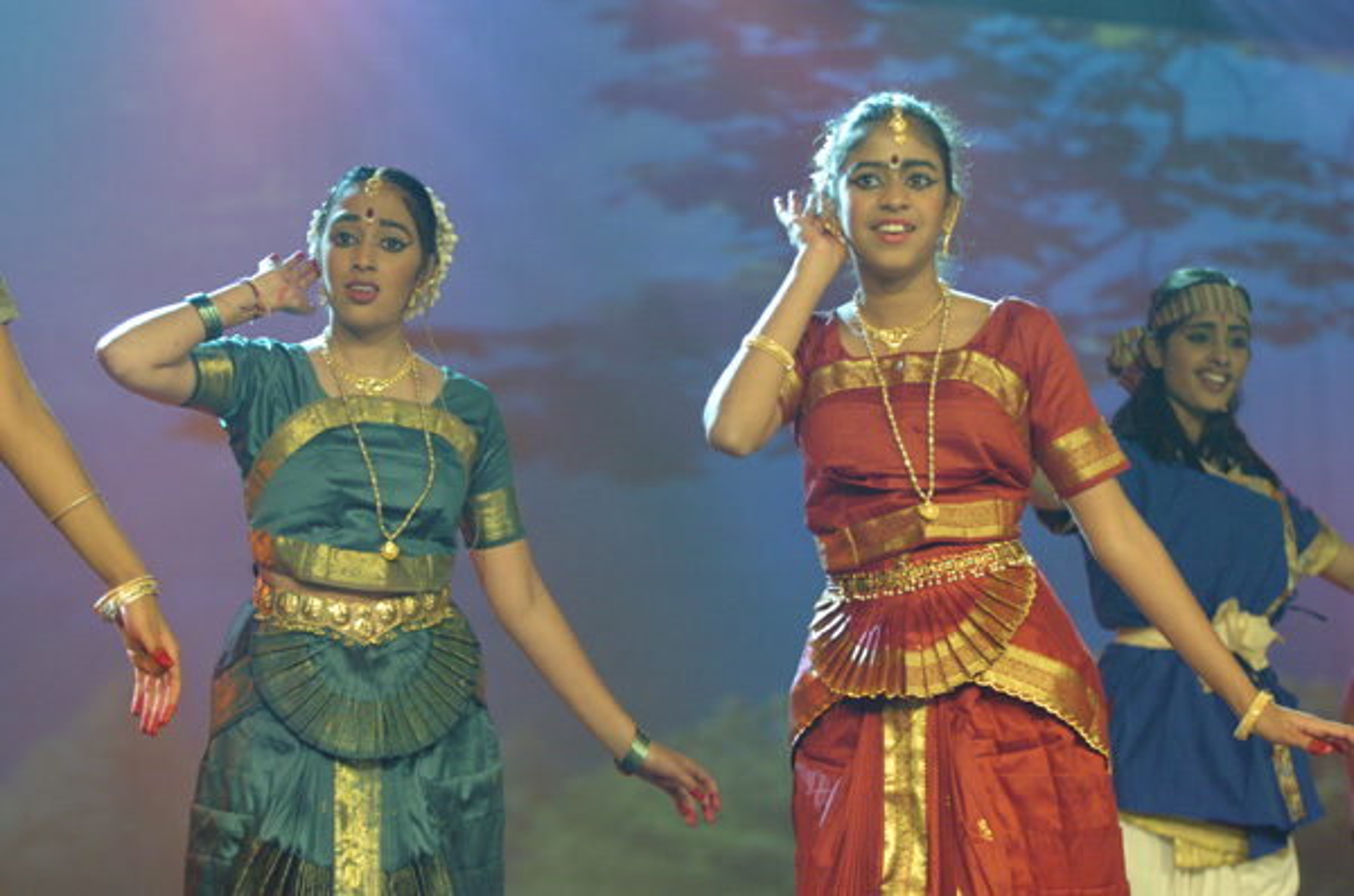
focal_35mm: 129
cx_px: 677
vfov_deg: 10.6
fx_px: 4840
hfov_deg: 15.9
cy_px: 448
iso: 800
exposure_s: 1/100
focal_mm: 86
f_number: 2.8
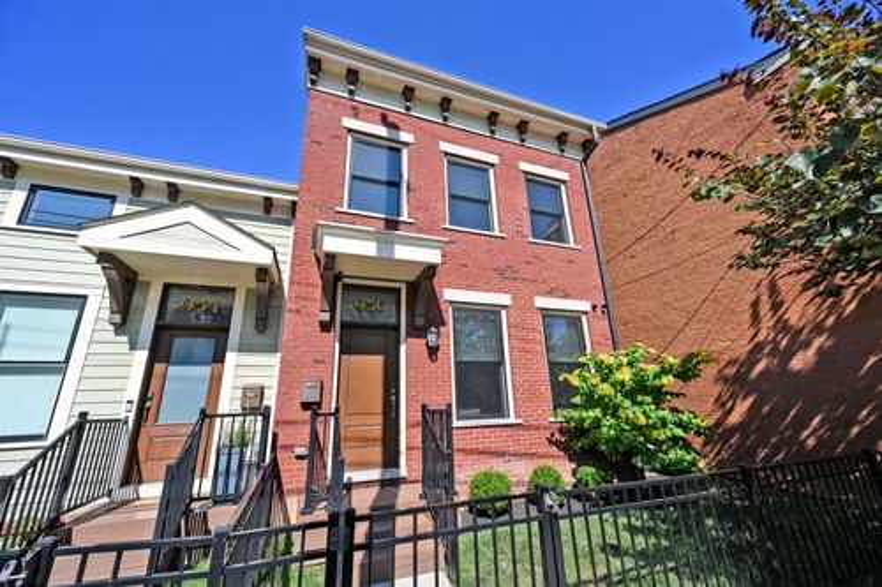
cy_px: 294
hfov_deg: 104.3
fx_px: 343
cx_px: 441
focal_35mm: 14
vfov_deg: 81.2
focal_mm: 14
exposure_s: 1/320
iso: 100
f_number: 6.3
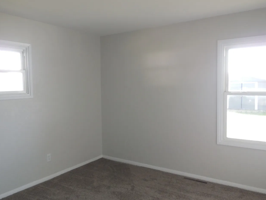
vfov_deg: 48.2
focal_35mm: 29
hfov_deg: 61.4
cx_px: 114
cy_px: 97
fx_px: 223
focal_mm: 4.5
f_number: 3.1
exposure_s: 1/30
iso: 160
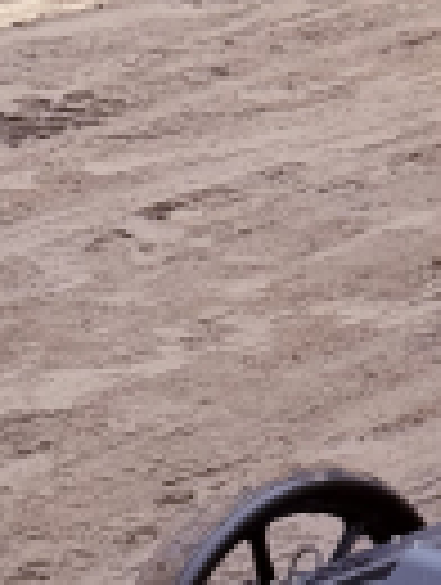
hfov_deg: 5.8
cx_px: 1116
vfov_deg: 8.0
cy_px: 68
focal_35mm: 246
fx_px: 4165
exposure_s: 1/962
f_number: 1.8
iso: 80
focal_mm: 6.8
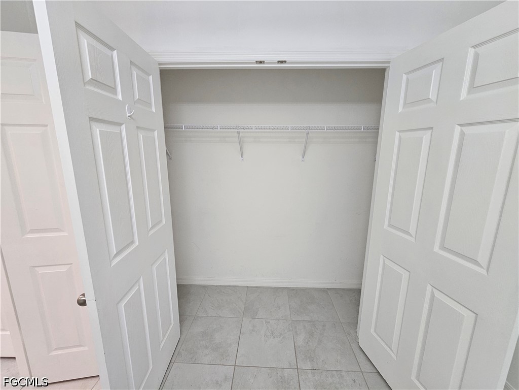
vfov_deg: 89.9
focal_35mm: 13
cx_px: 260
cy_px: 195
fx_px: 195
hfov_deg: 106.2
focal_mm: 2.2
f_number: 2.2
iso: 200
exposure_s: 1/60
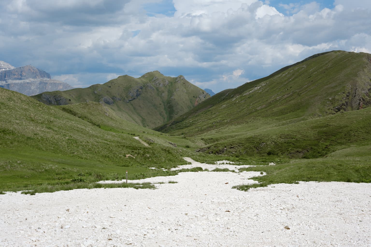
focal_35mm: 50
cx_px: 186
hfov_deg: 39.6
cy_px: 124
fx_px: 515
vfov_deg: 27.0
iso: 125
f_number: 8
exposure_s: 1/500
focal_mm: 33
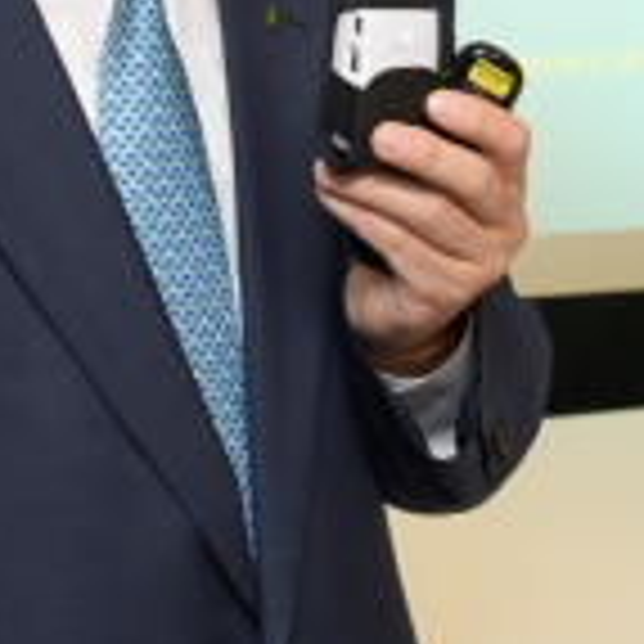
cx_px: 360
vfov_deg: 9.3
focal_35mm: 185
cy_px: -196
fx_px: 3894
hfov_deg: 9.5
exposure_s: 1/60
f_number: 7.1
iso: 1400
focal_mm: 48
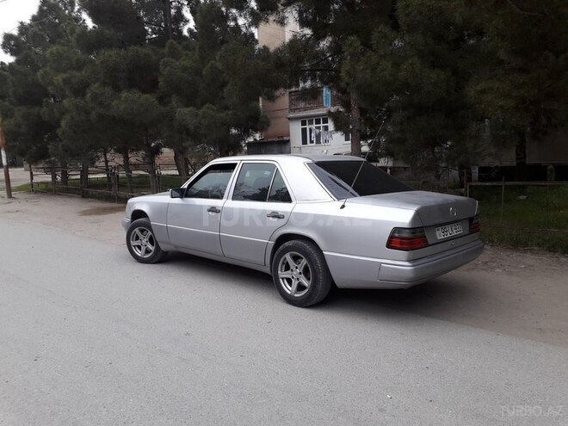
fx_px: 443
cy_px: 213
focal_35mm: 27
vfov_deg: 51.4
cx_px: 284
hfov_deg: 65.3
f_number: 1.9
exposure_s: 1/132
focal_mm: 3.6
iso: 40
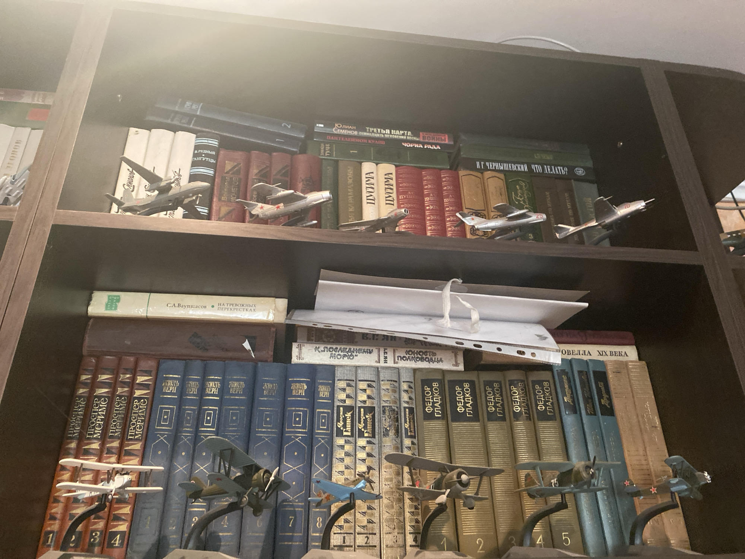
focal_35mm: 26
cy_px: 280
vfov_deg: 53.1
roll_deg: +1.2
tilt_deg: +27.4
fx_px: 560
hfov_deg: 67.3
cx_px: 372
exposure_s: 1/25
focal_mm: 4.25
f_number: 1.8
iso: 640
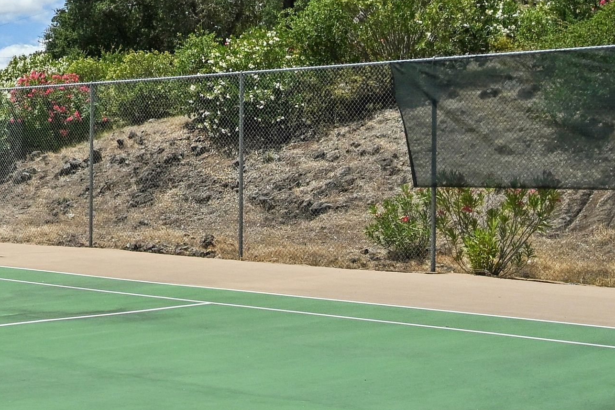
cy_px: 154
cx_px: -174
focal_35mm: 70
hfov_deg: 25.1
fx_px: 1196
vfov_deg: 19.4
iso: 800
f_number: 11
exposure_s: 1/2500
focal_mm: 20
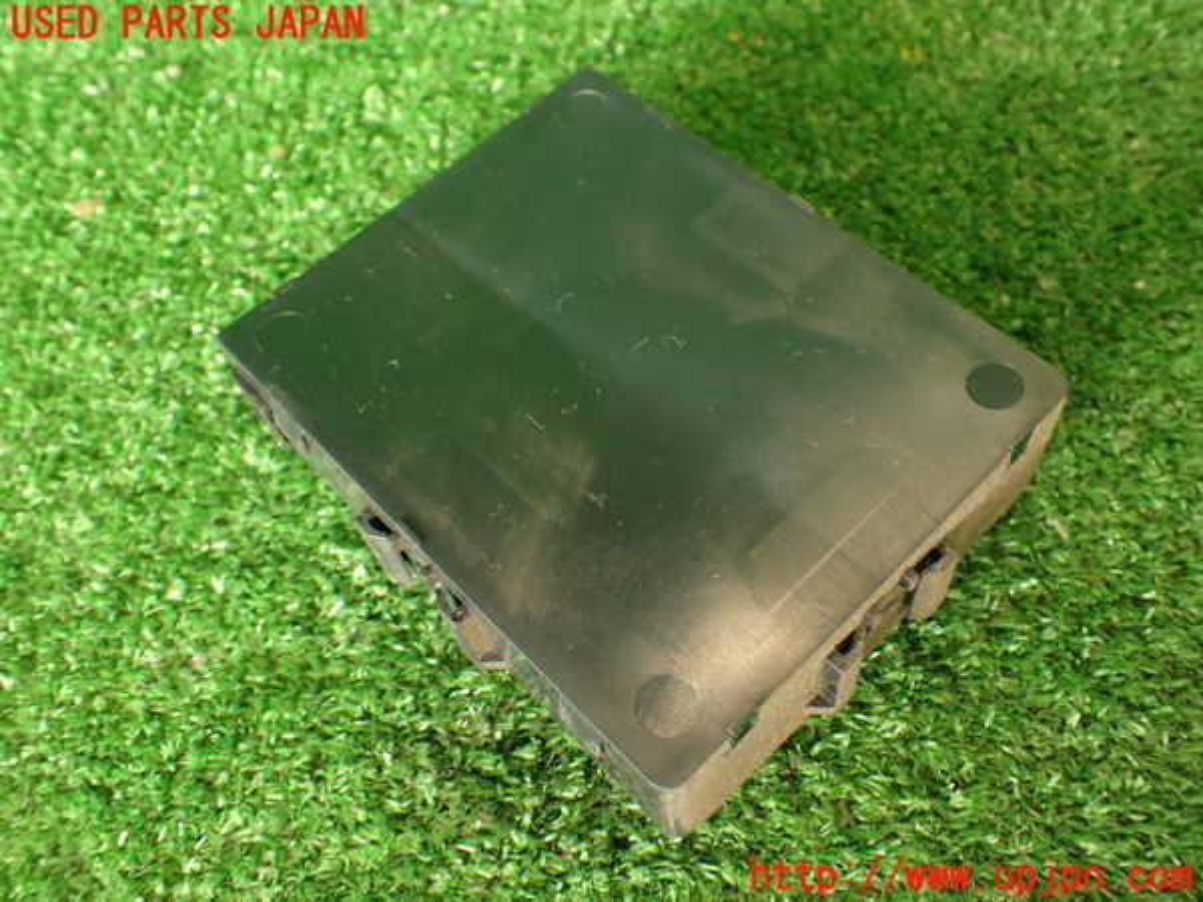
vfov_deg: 44.2
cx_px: 602
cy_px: 451
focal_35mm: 32
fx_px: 1112
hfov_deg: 56.8
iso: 200
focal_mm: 5.79
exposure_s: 1/50
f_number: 2.4
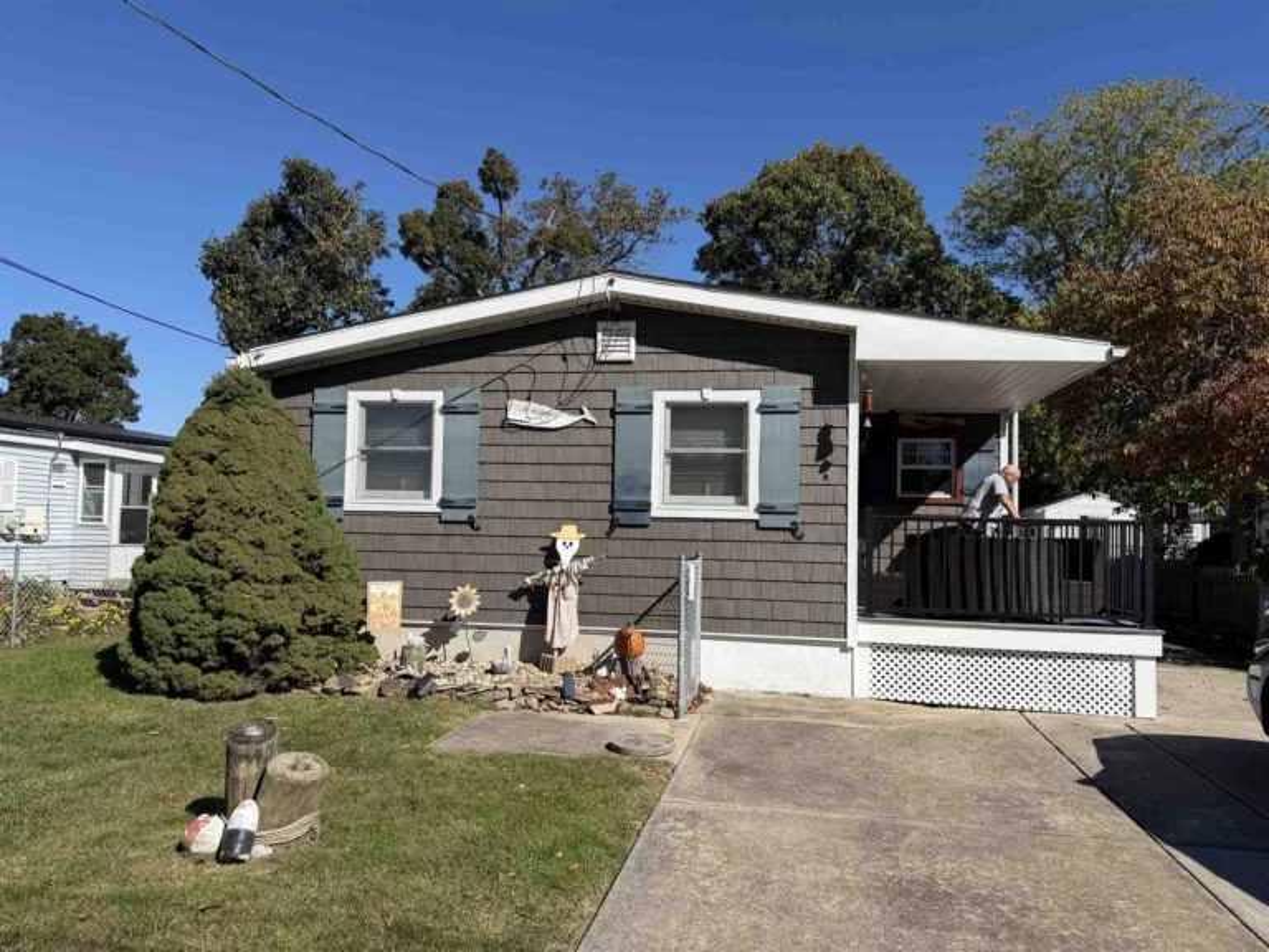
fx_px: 880
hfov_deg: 71.6
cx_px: 634
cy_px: 476
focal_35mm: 24
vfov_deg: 56.8
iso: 80
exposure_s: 1/5714
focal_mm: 6.76
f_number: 1.78
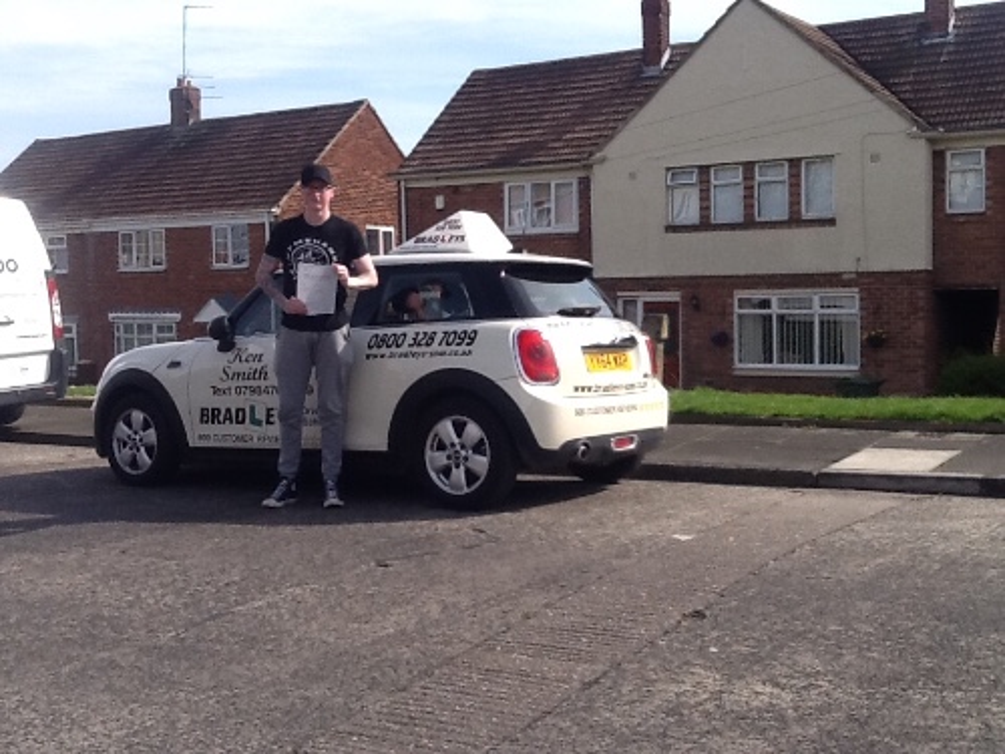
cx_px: 502
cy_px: 377
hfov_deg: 42.9
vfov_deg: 32.9
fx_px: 1277
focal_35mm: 44
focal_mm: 2.03
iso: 40
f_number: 2.4
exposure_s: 1/863
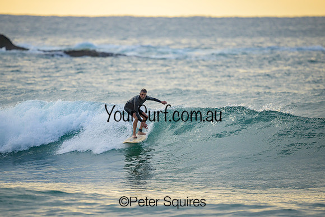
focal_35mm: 800
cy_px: 108
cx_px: 162
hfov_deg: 2.6
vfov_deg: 1.7
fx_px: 7224
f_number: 6.3
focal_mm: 800
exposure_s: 1/2000
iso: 900
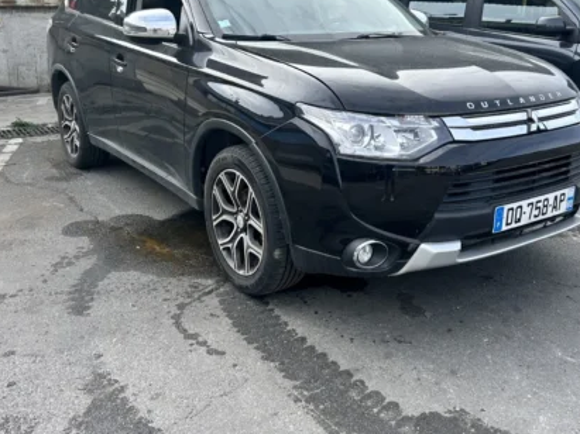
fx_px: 637
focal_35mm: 38
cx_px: 313
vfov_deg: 37.4
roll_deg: -0.4
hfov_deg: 48.9
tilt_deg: -15.4
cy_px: 149
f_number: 1.5
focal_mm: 5.7
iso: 50
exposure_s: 1/1048
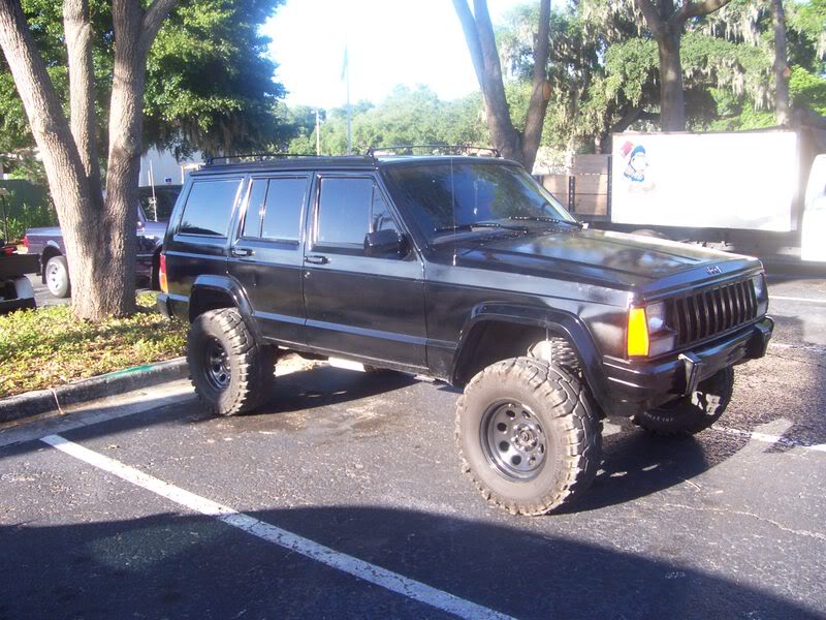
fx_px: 811
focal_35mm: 34
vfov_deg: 41.8
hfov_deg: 54.0
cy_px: 310
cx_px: 413
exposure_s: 1/203
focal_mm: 5.6
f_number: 2.7
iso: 80
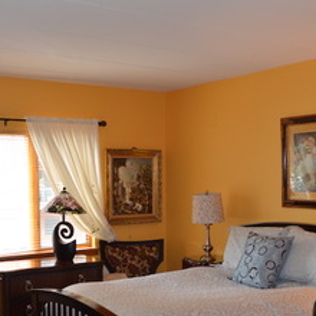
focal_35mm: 50
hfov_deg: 34.0
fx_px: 516
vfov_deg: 33.7
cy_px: 214
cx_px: 165
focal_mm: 18
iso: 500
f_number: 3.5
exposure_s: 1/60
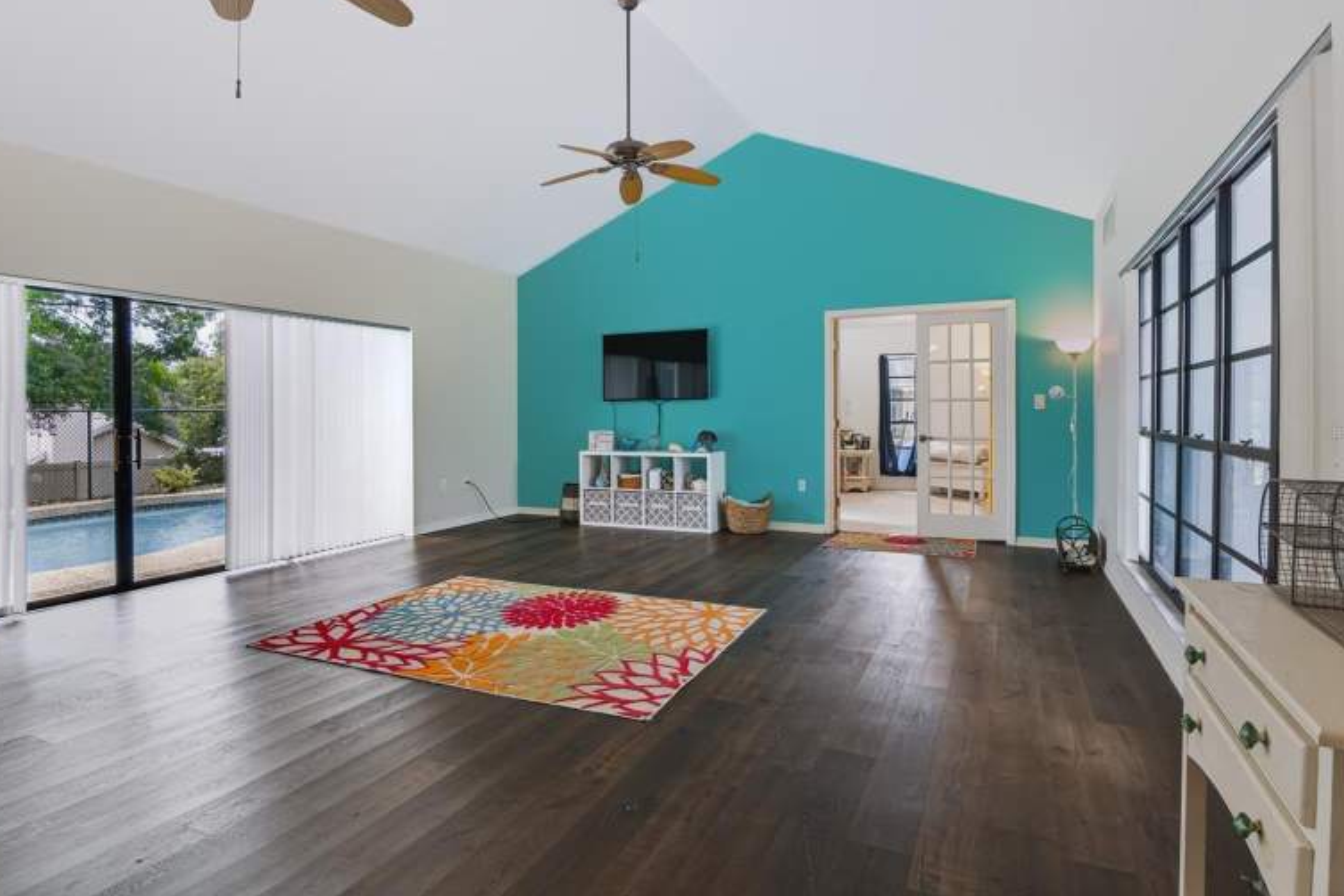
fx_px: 654
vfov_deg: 68.8
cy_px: 431
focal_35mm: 18
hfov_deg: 91.5
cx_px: 689
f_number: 8
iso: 100
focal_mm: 11
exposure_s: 1/40
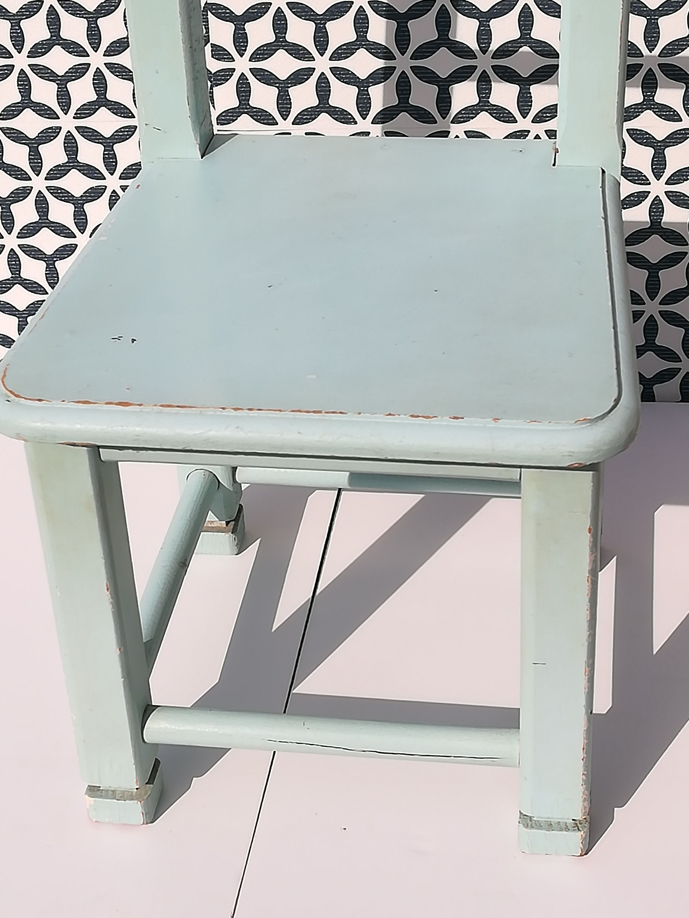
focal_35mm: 69
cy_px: 459
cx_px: 344
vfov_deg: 28.2
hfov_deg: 21.3
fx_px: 1831
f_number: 2.2
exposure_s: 1/2577
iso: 50
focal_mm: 3.83
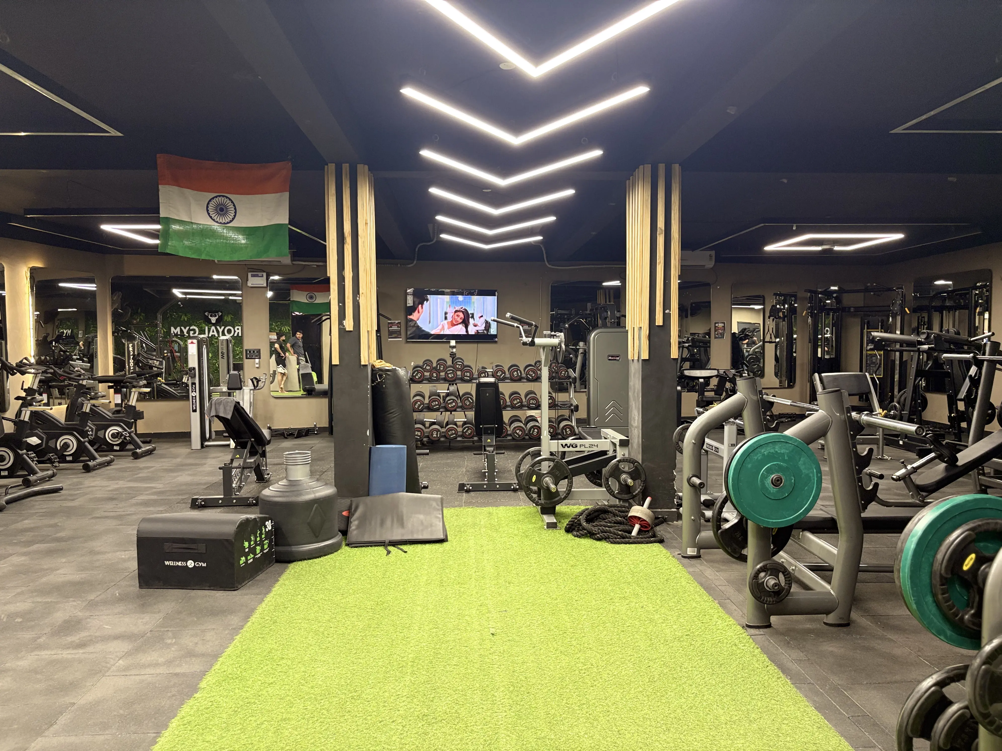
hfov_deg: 67.3
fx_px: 753
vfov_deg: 53.1
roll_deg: -0.2
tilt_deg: -2.7
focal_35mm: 26
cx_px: 501
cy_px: 376
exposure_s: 1/50
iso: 160
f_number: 1.6
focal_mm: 5.96
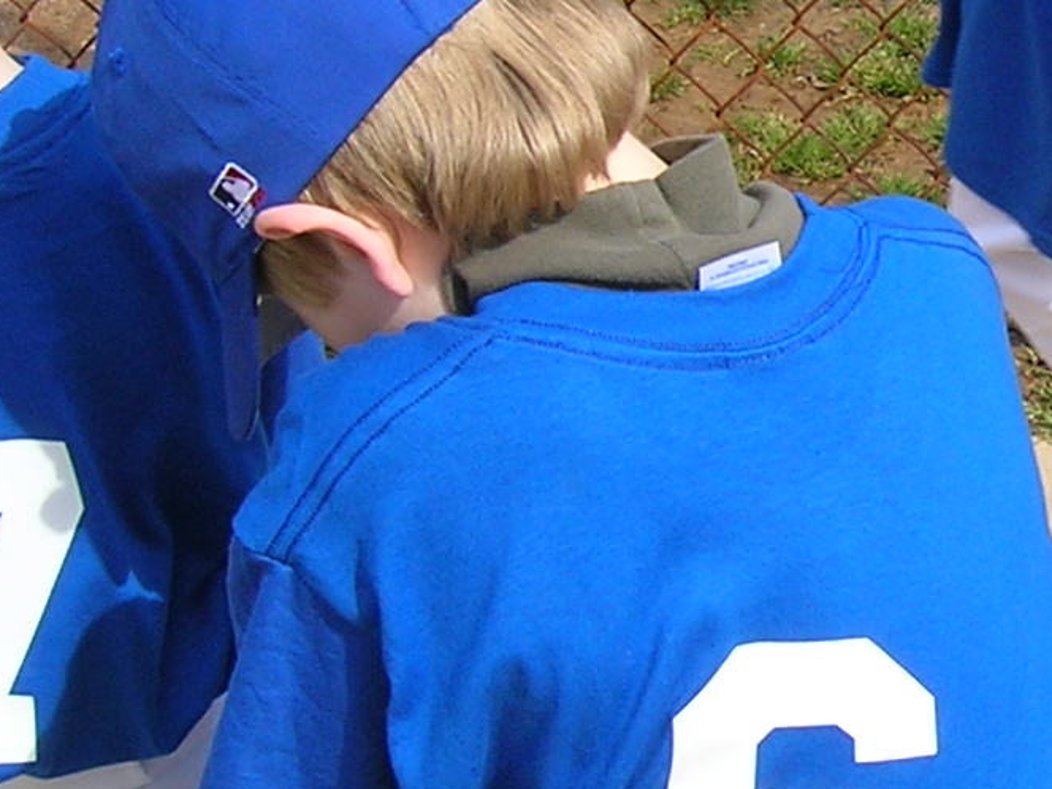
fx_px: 3556
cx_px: 1370
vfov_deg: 12.7
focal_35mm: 117
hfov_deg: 16.0
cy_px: 317
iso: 50
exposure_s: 1/255
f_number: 4.9
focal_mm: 5.7
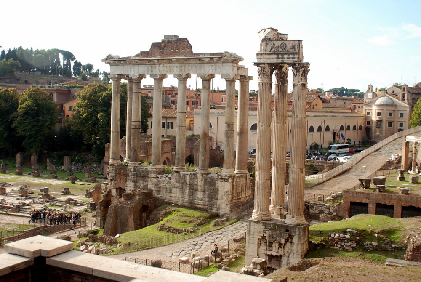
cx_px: 210
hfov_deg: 46.3
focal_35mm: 42
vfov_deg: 32.0
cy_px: 141
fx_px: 492
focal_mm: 28
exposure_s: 1/160
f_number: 6.3
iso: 100
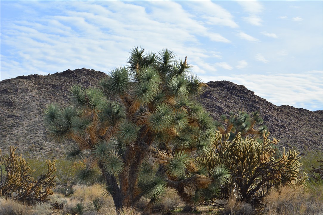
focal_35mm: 82
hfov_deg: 24.6
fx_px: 741
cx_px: 162
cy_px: 108
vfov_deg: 16.6
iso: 200
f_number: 11
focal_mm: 55
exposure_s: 1/400
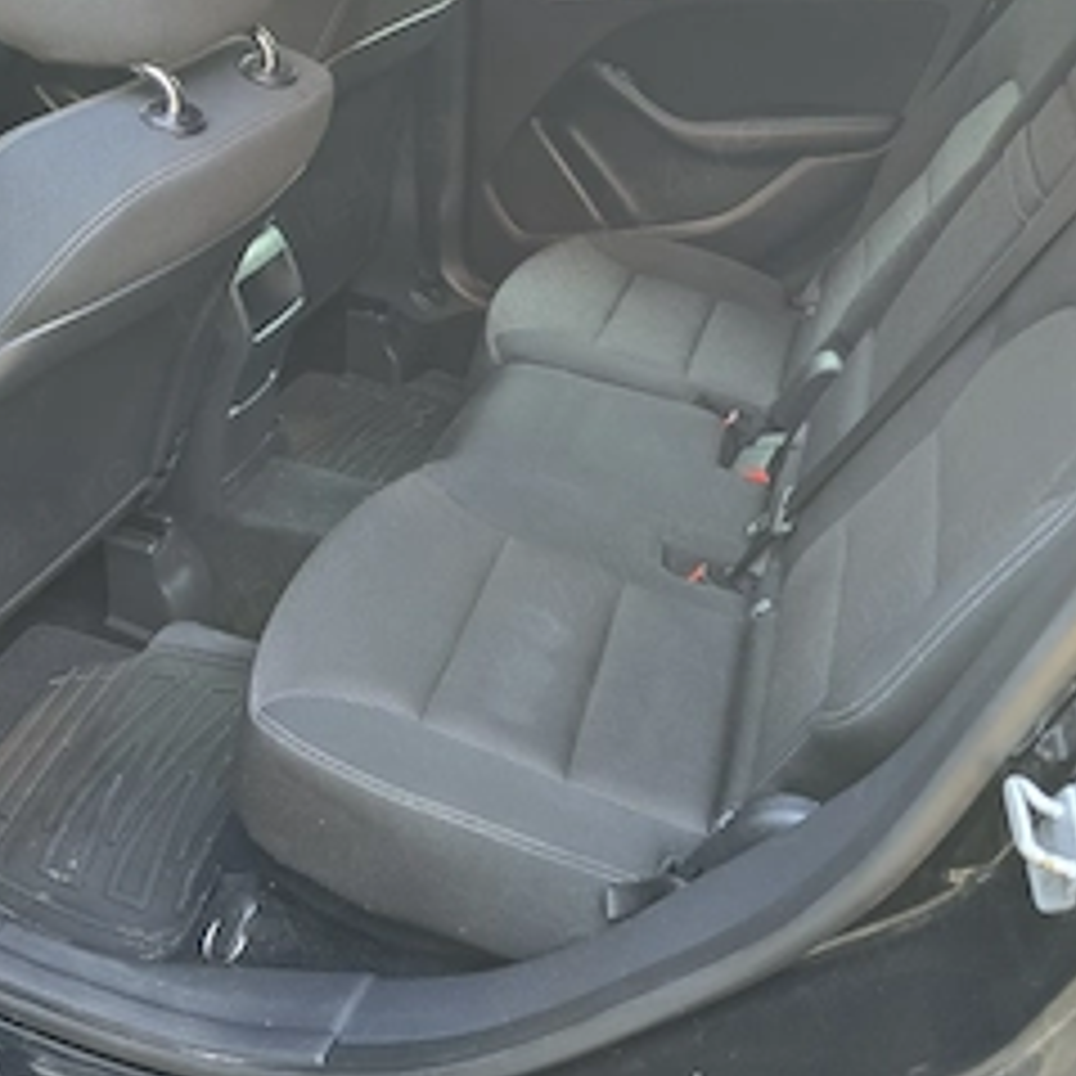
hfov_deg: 48.3
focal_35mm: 34
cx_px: 468
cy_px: 293
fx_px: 1196
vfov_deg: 47.0
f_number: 1.7
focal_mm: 6.3
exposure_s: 1/100
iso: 200
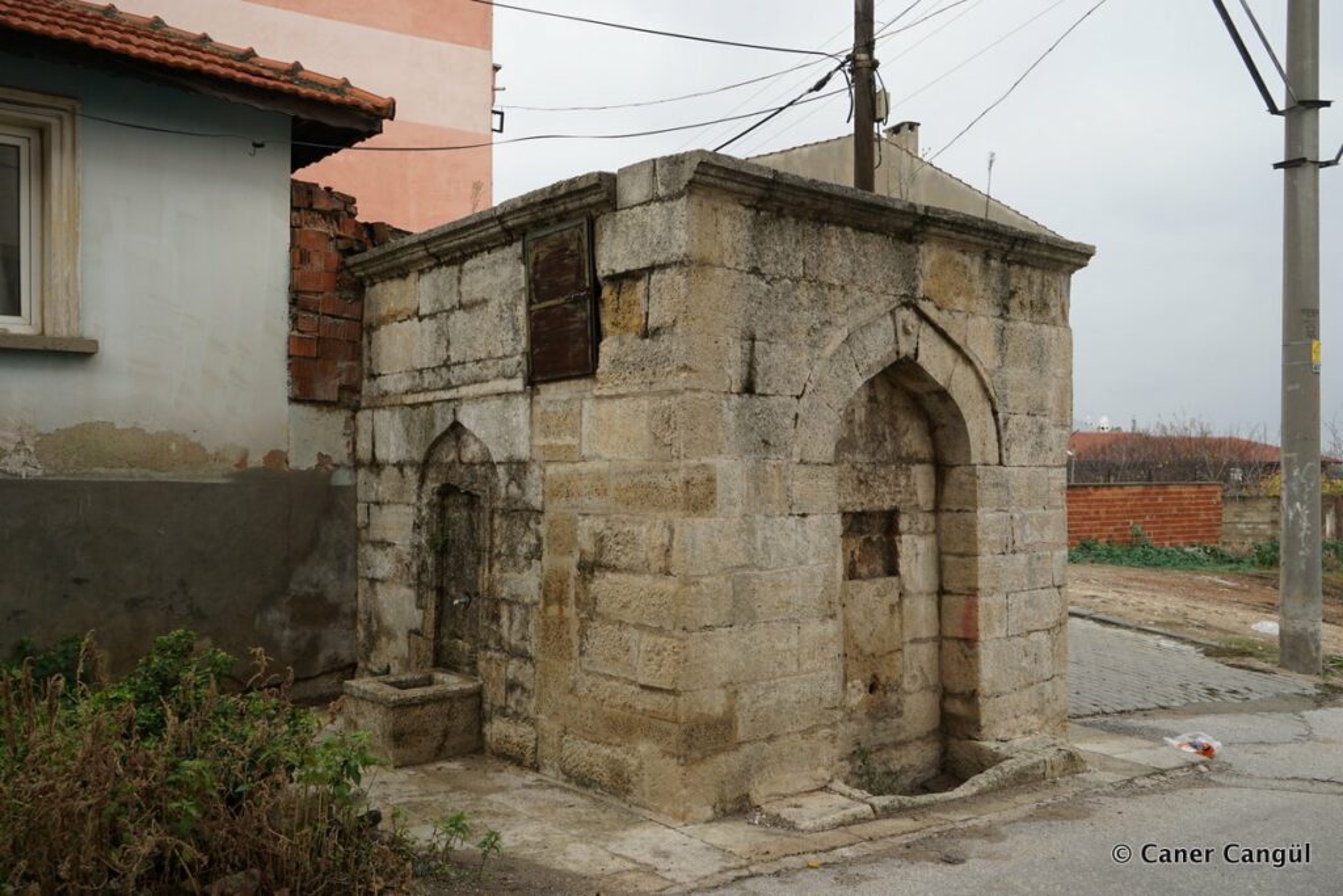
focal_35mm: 31
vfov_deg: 42.3
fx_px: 1157
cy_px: 448
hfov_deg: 60.3
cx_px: 672
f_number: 8
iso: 100
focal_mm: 31
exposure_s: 1/80
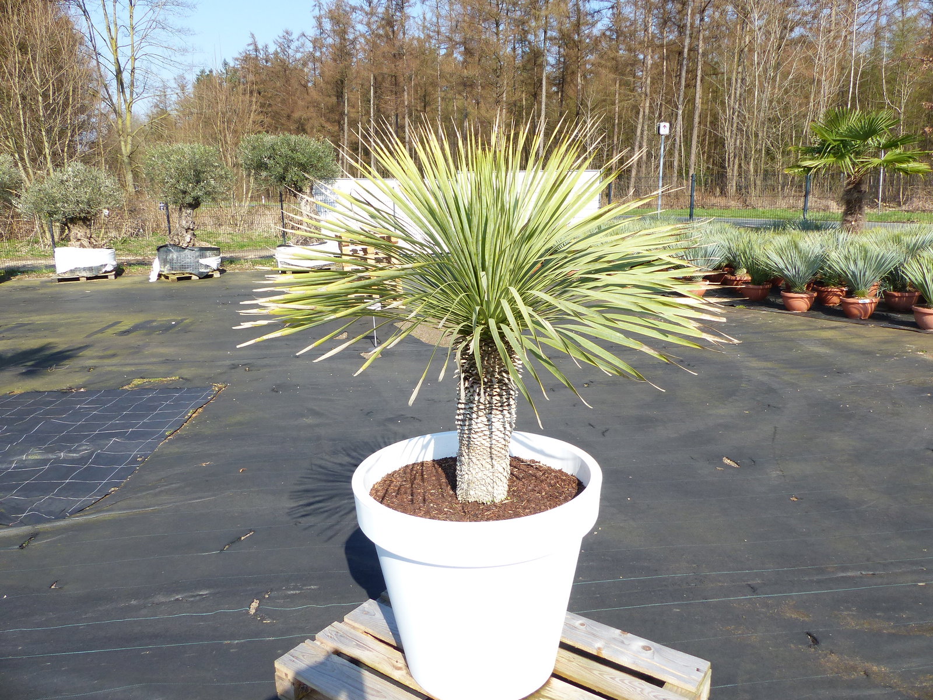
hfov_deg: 69.4
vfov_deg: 54.9
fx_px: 674
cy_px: 350
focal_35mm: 25
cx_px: 466
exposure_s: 1/500
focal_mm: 4.5
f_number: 4
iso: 100
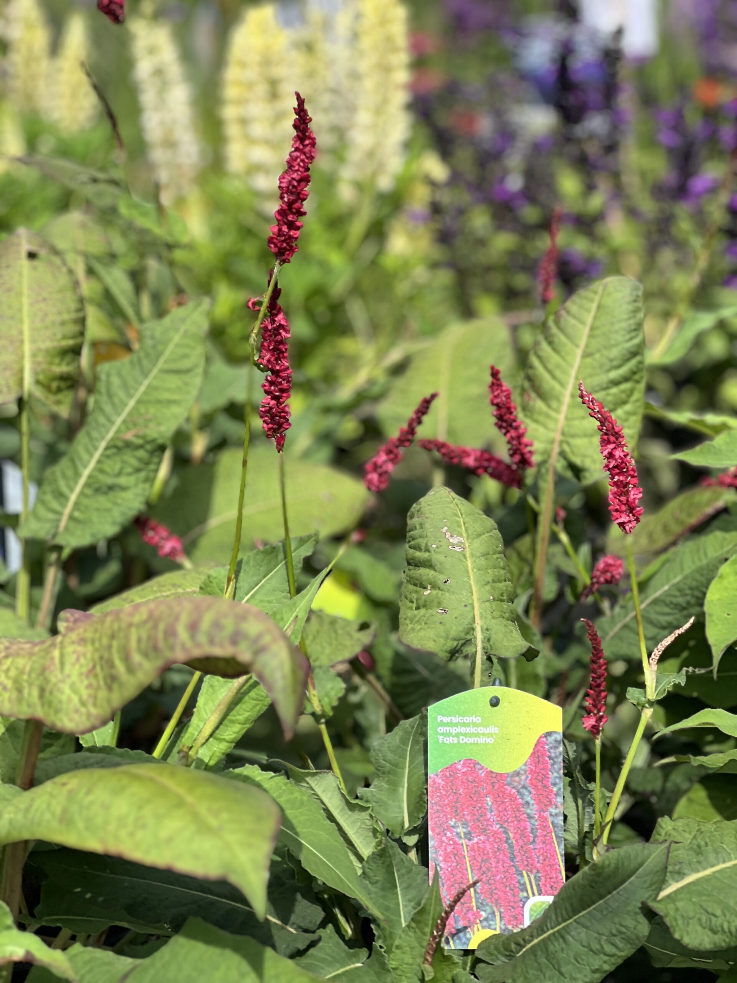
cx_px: 368
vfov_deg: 25.3
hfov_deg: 19.1
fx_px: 2186
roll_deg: -0.2
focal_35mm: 77
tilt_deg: -15.2
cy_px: 492
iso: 32
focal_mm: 9
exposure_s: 1/323
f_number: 2.8
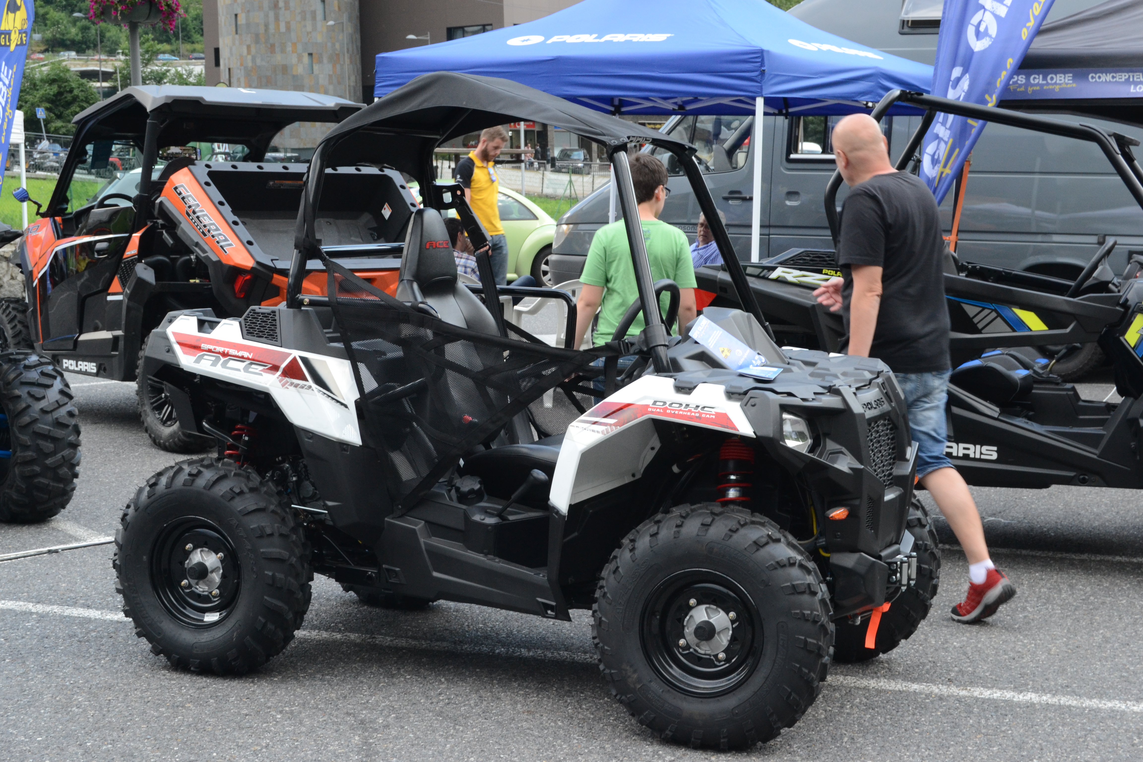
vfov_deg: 22.6
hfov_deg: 33.4
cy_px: 381
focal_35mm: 60
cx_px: 572
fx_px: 1905
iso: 800
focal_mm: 40
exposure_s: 1/80
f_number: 11
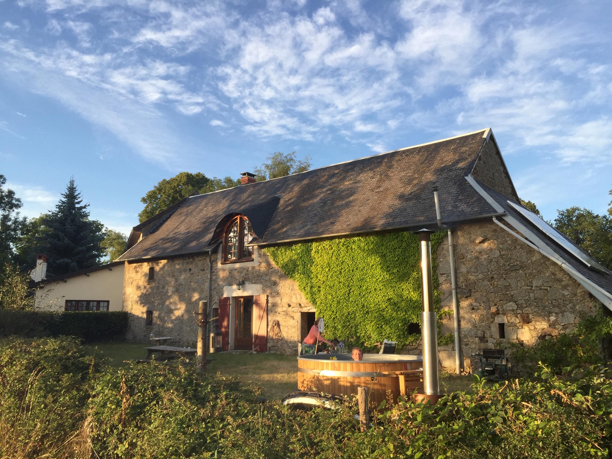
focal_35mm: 29
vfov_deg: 48.2
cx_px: 306
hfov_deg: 61.7
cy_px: 230
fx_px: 513
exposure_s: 1/425
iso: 32
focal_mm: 4.15
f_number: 2.2
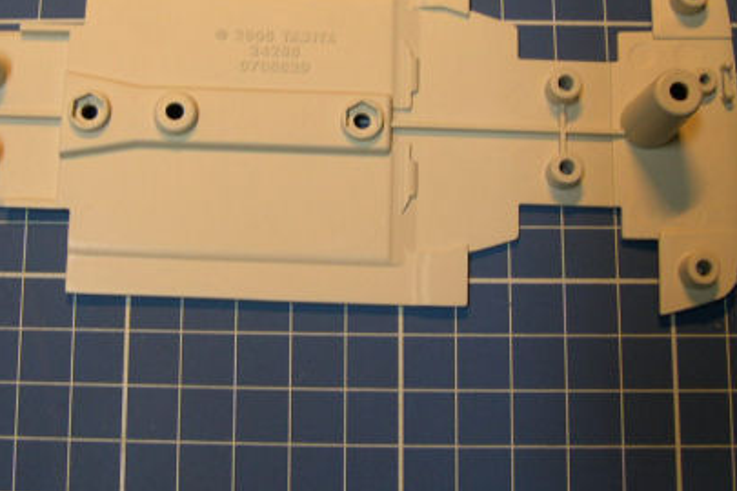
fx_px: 1228
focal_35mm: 60
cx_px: 264
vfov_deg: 22.5
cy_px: 154
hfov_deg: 33.2
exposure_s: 1/24.1
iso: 100
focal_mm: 8
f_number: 2.8
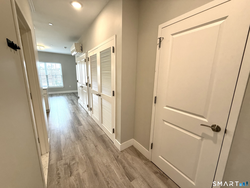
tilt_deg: -10.8
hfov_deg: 102.1
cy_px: 94
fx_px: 101
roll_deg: -1.3
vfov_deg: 85.7
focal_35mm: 14
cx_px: 125
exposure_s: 1/120
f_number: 2.2
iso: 160
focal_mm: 2.22
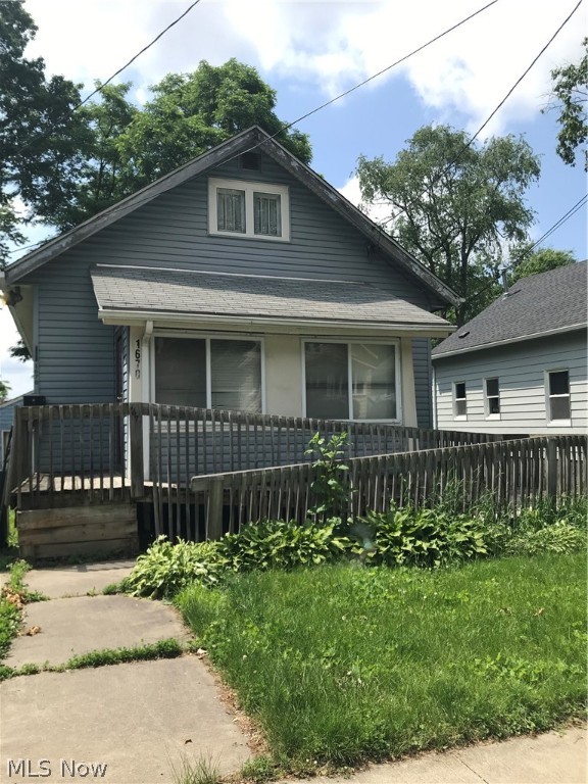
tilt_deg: +4.3
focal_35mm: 28
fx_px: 634
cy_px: 392
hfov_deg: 49.7
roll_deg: -0.6
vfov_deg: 63.4
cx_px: 294
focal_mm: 3.99
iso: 20
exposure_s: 1/1681
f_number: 1.8
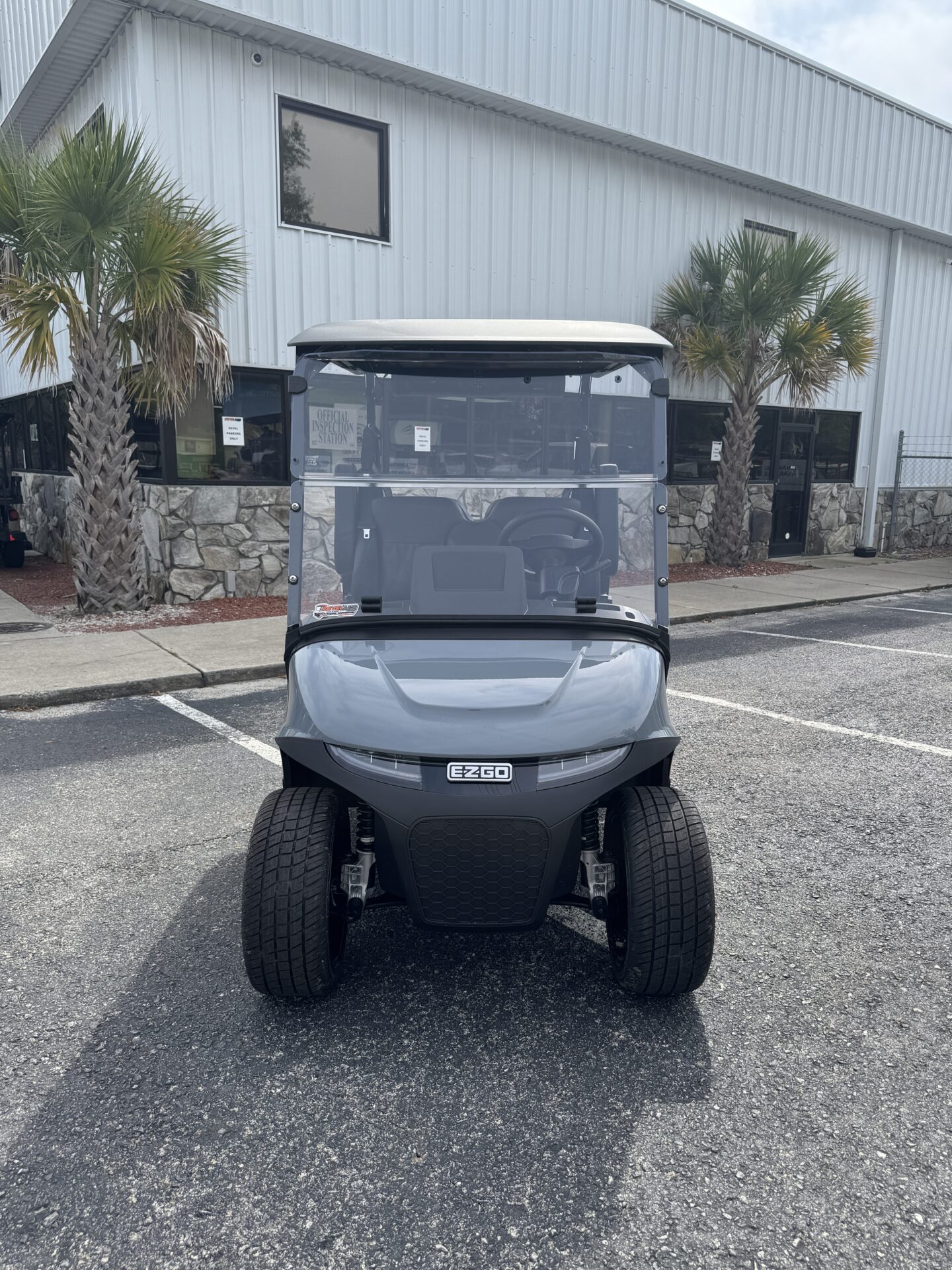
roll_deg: -0.9
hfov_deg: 56.8
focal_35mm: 24
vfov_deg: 71.6
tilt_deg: -11.2
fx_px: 880
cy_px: 635
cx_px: 476
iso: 80
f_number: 1.78
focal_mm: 6.76
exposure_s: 1/2710
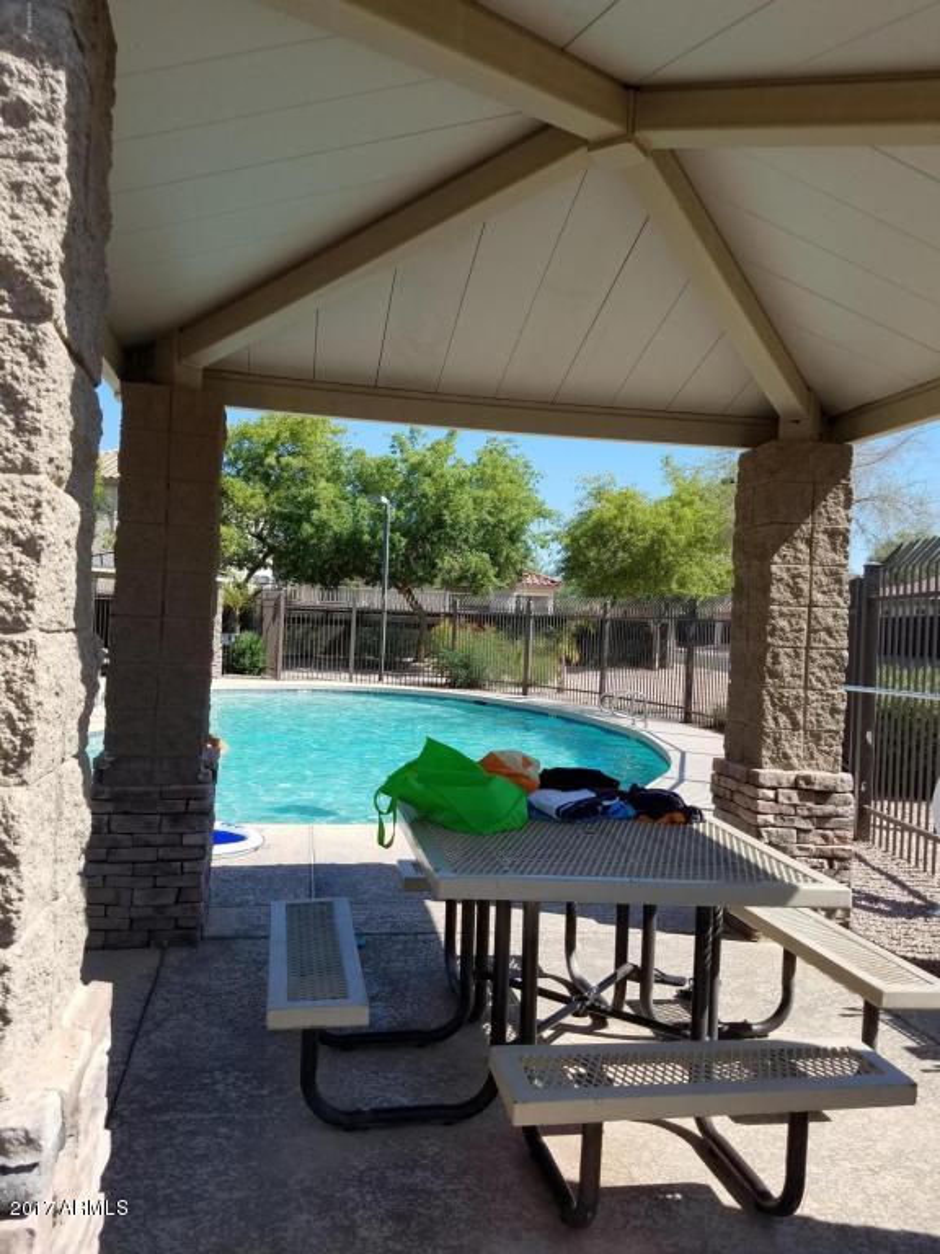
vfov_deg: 67.3
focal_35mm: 26
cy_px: 627
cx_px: 470
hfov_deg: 53.1
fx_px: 941
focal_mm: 4.2
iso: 50
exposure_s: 1/1768
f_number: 1.7
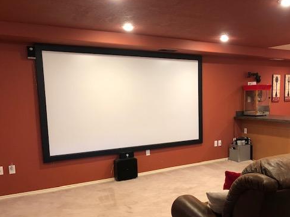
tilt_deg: -8.9
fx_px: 310
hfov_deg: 49.4
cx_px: 191
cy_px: 138
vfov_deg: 38.4
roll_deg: +0.7
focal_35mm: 37
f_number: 1.8
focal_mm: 4
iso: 64
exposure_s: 1/15
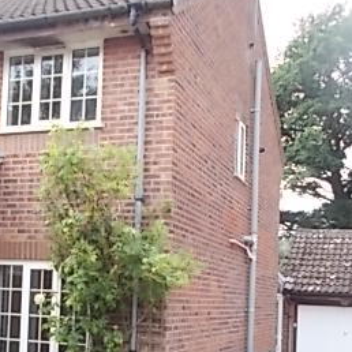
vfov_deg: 29.6
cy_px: 265
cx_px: 105
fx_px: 656
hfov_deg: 29.7
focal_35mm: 57
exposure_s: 1/125
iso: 80
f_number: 3.2
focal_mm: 4.6
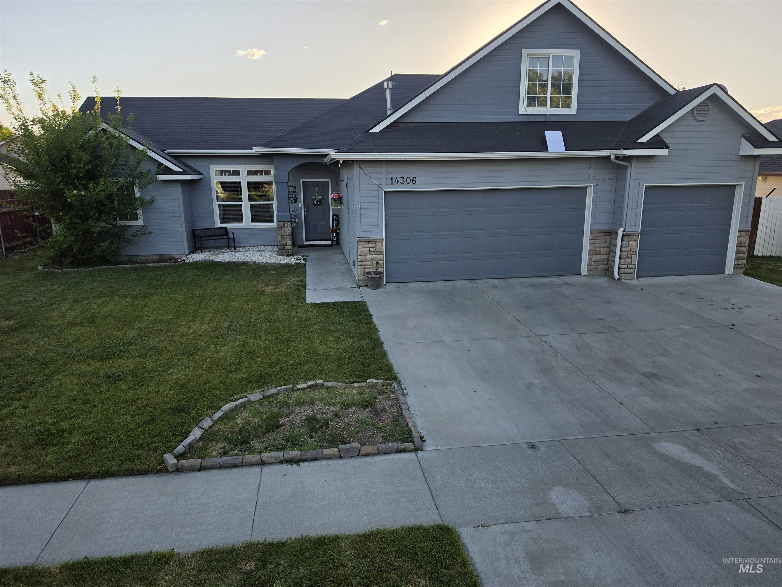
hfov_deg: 73.9
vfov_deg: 58.9
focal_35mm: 23
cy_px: 294
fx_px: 520
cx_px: 391
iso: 64
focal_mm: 6.5
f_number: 1.4
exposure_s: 1/5151
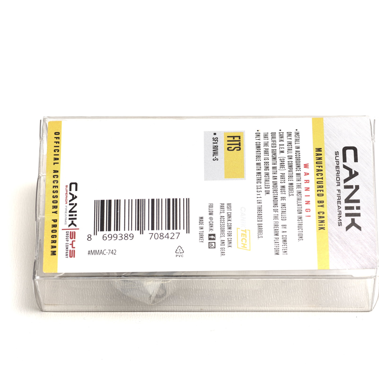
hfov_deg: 13.0
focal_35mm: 134
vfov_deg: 13.0
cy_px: 190
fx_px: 1660
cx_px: 204
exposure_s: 1/125
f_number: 11
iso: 200
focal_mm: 105
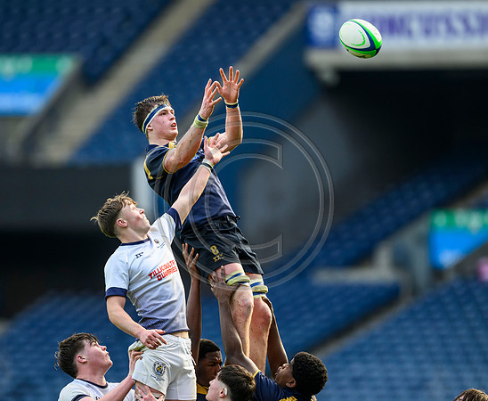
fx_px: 6683
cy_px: 200
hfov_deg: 4.2
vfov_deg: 3.4
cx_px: 187
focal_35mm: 458
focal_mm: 400
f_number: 3.5
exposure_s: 1/2500
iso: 2000
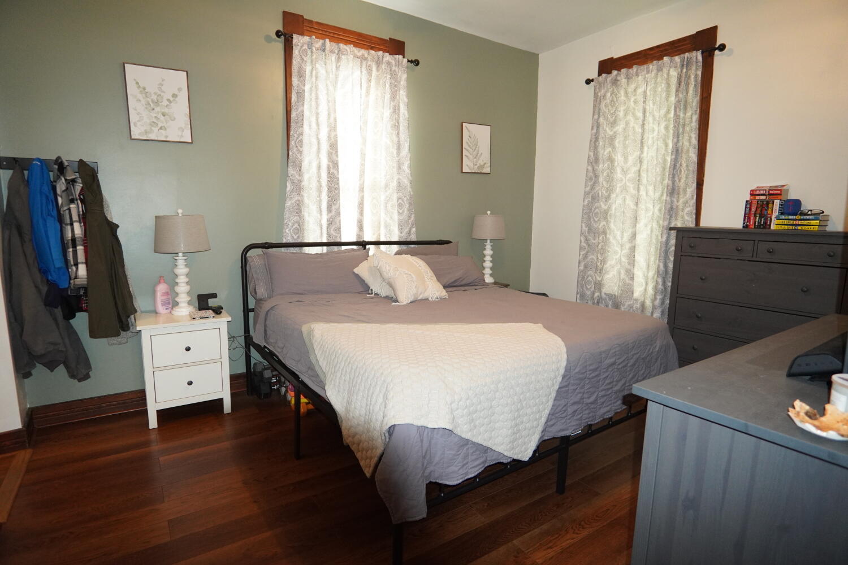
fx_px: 424
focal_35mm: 18
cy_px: 282
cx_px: 424
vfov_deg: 67.4
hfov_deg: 90.0
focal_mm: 12
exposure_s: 1/160
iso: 1600
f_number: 2.5
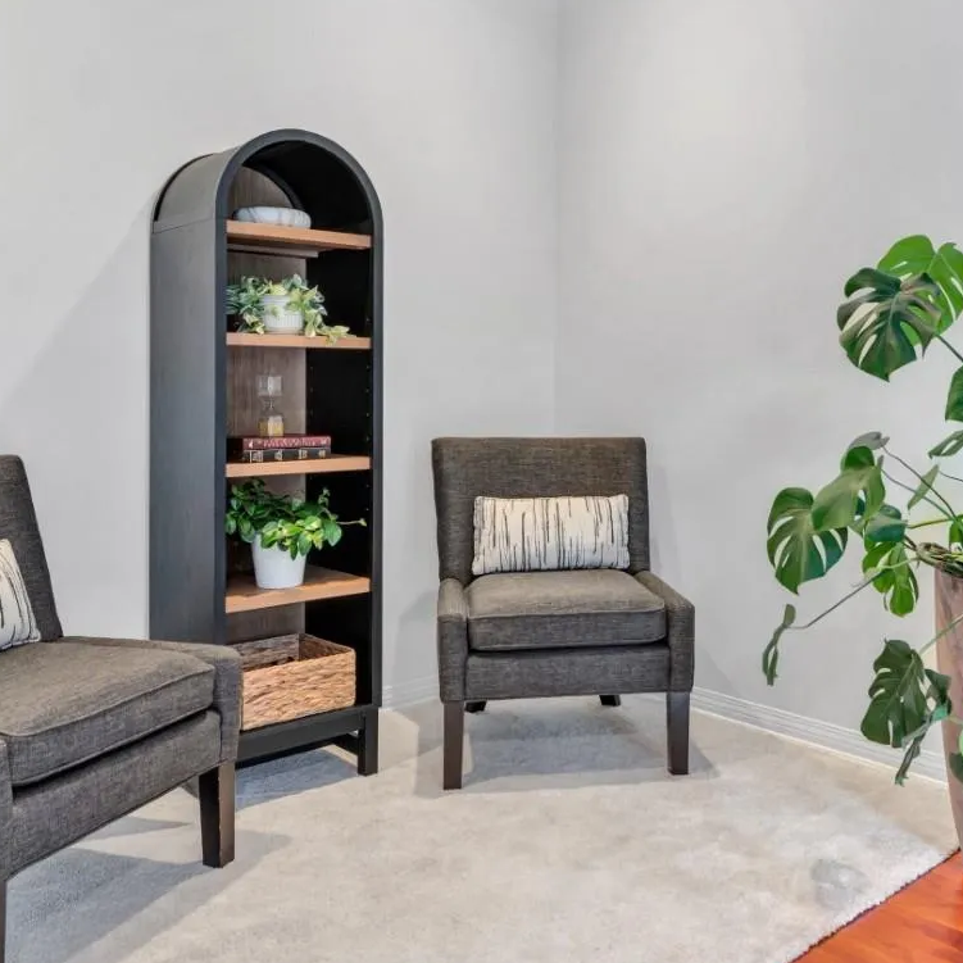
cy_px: 372
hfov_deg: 48.5
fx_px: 1056
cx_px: 615
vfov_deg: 48.6
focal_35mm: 34
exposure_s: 1/6
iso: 400
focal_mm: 18.3
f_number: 8
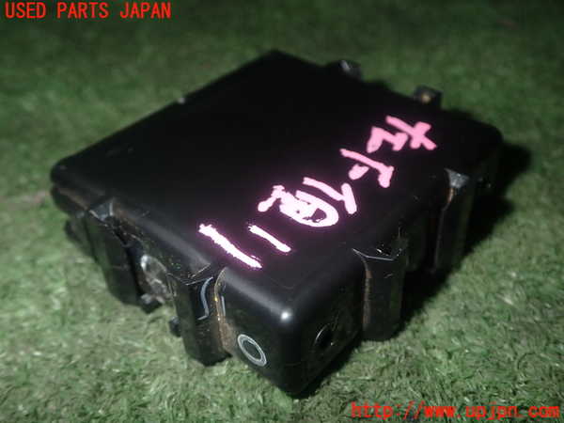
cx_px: 282
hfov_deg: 49.0
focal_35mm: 38
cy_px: 212
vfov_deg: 37.7
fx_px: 619
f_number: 8
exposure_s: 1/40
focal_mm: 6.83
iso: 200
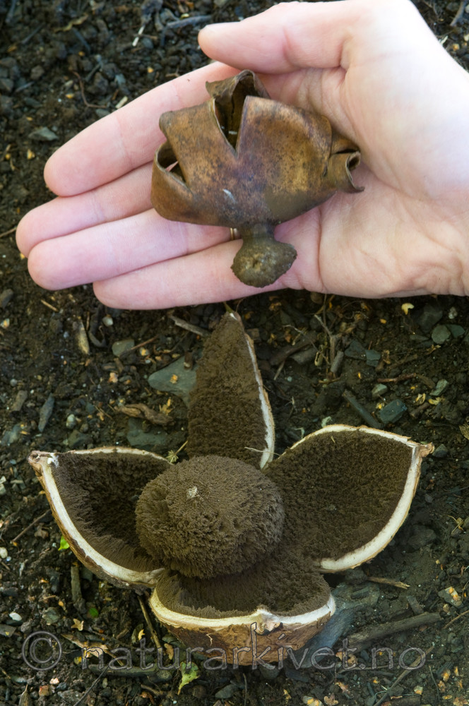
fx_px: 3086
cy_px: 353
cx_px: 234
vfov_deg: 13.1
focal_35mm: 158
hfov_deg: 8.7
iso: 400
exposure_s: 1.6
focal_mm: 105
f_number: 13
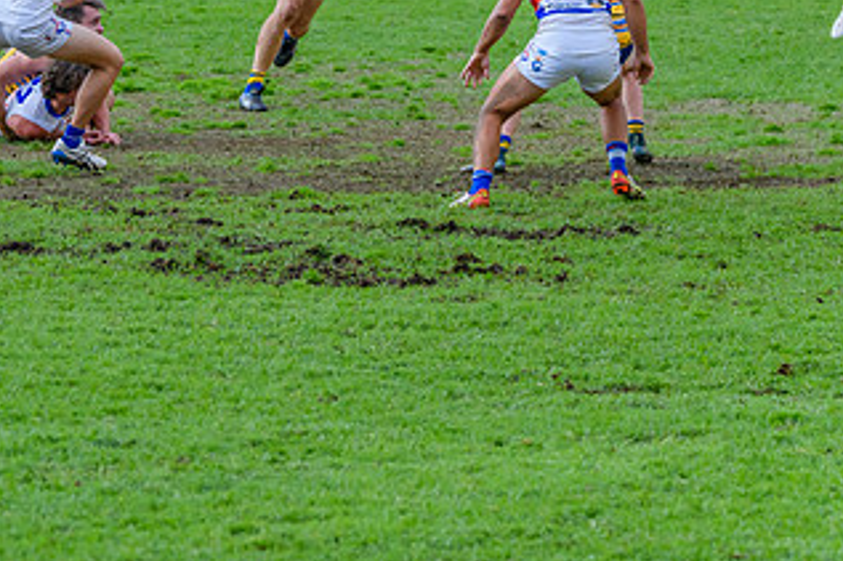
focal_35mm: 393
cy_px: 73
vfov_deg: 3.5
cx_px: 227
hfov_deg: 5.2
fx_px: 9198
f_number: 5.3
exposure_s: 1/1600
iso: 2200
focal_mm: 200
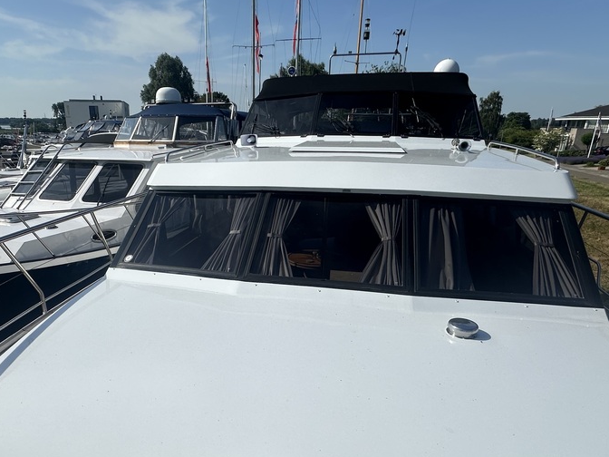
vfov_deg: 54.3
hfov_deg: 68.8
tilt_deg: -19.8
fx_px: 440
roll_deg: +0.0
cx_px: 248
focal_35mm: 25
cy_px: 282
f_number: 2.2
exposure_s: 1/5814
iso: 50
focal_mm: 2.22
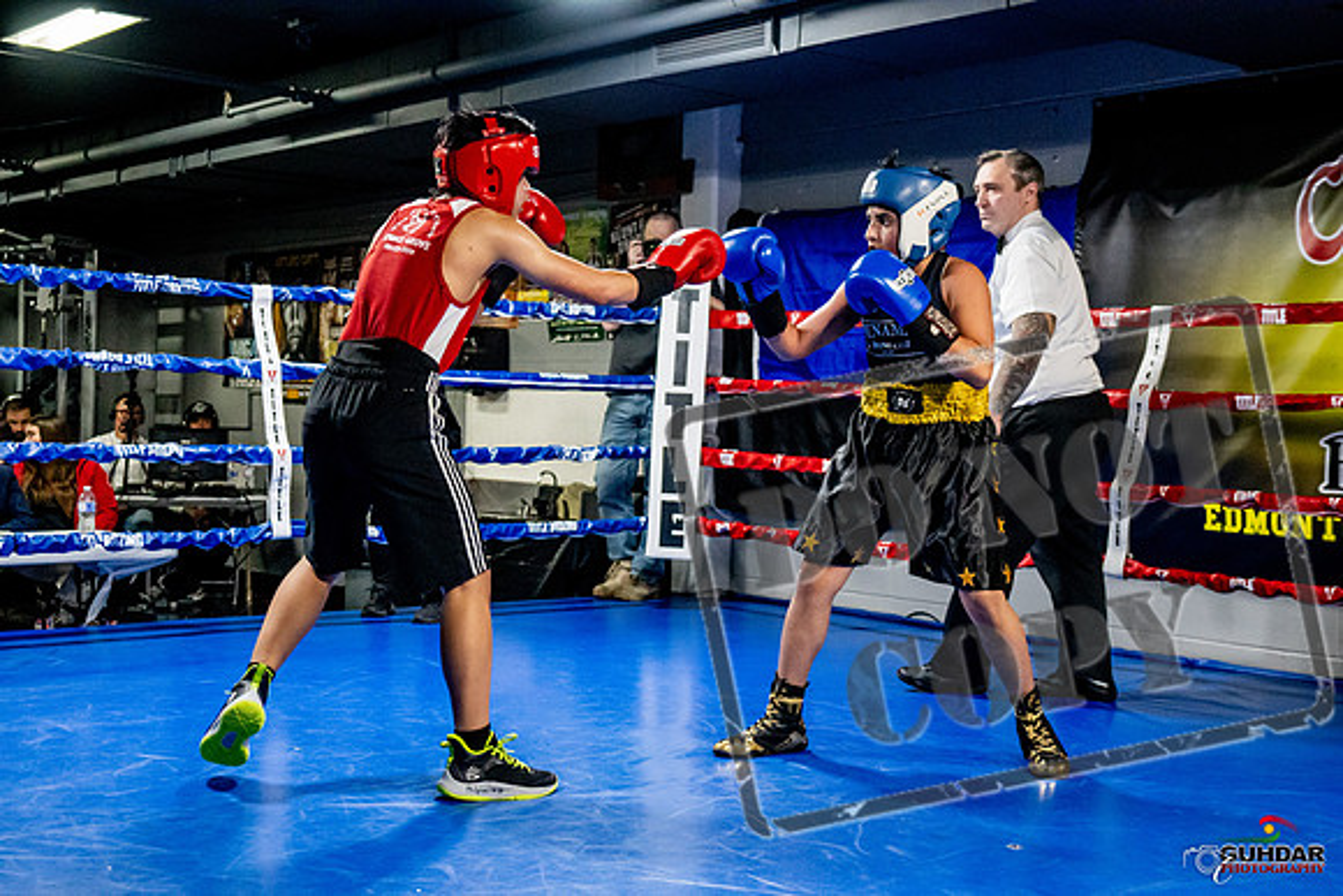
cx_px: 672
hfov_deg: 42.7
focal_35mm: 46
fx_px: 1716
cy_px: 448
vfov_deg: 29.3
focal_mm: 31
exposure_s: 1/800
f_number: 2.8
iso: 5000
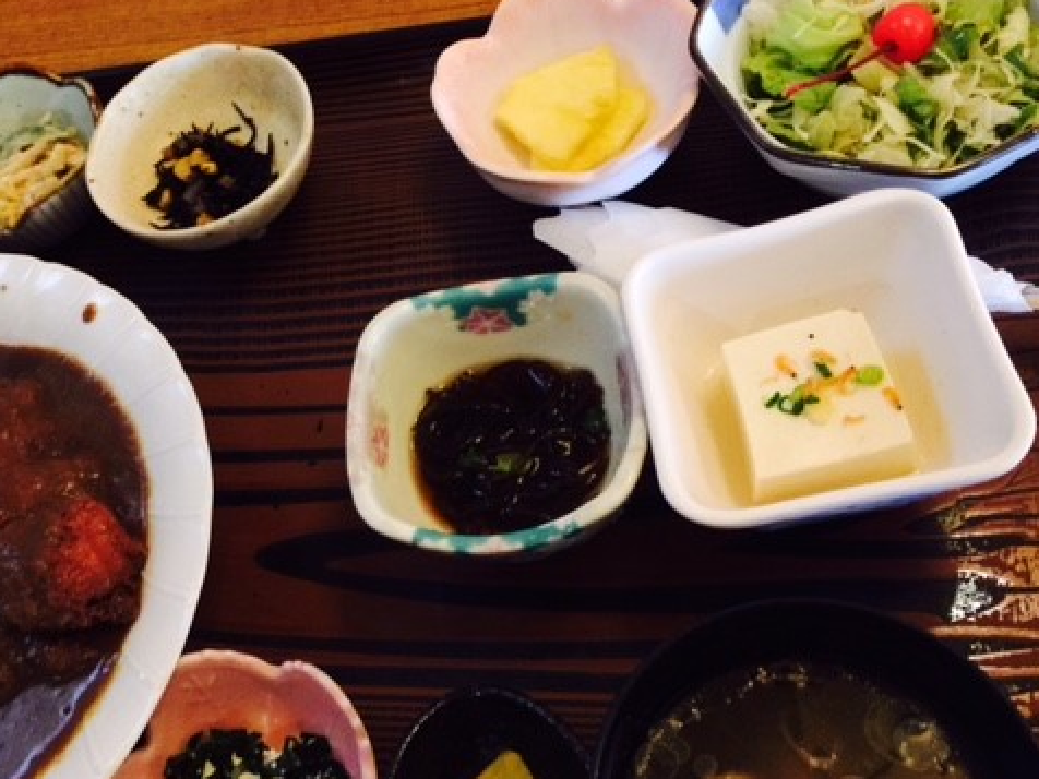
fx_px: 1171
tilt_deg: -58.3
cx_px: 375
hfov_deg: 47.3
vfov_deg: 36.8
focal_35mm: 39
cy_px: 439
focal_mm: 4.15
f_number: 2.2
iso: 100
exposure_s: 1/4
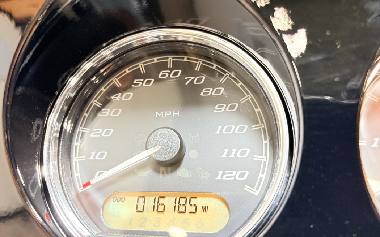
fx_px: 290
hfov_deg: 66.5
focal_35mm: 28
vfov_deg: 44.3
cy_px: 142
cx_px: 191
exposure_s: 1/41
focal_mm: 5.96
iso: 125
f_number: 1.6
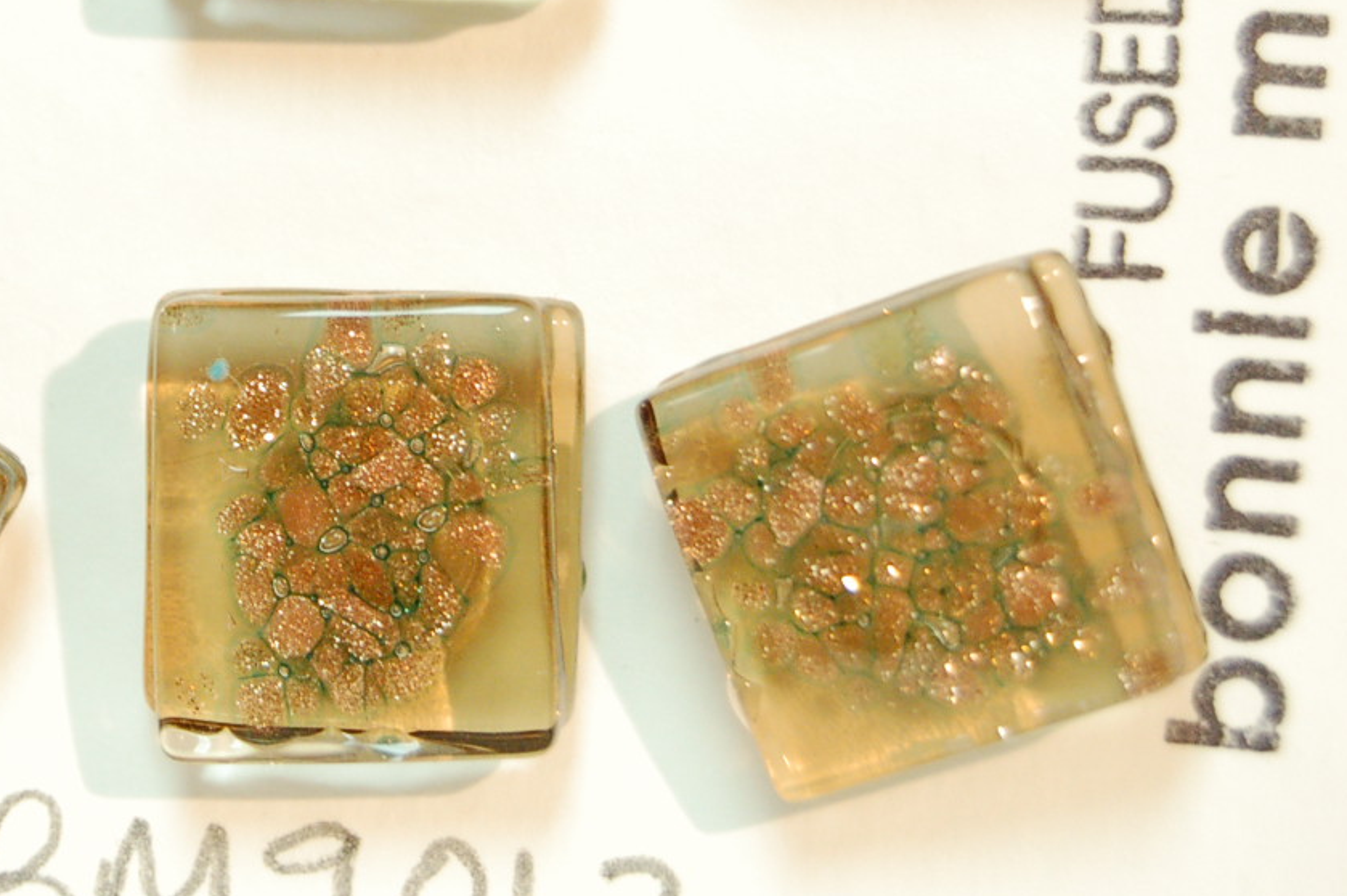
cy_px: 154
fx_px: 5529
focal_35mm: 148
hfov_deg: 13.8
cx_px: 315
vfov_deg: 9.2
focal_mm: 55
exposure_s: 1/100
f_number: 5.6
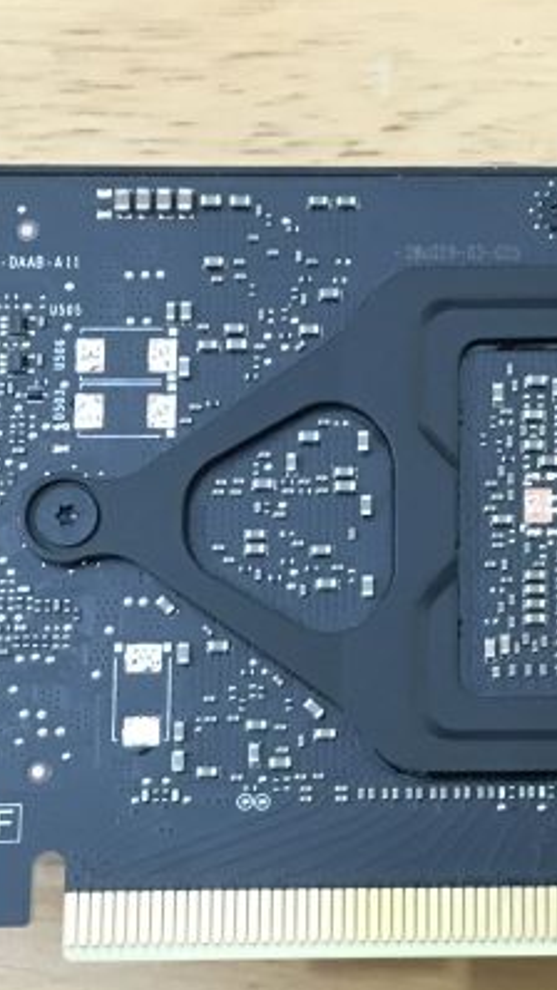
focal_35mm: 80
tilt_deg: -81.4
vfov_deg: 26.5
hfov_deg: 14.8
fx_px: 2100
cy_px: 555
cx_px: 577
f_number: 2.2
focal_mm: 4.15
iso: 250
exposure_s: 1/17
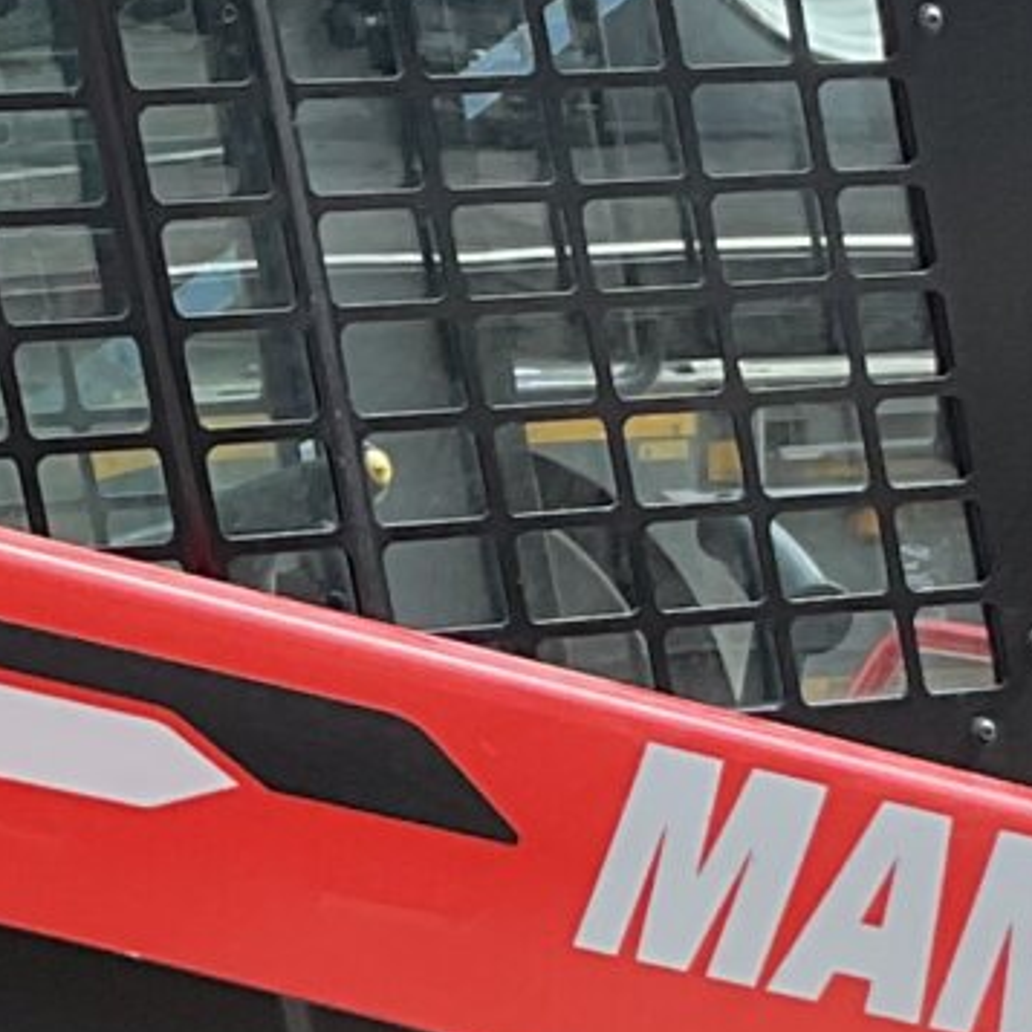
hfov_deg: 9.4
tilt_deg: -6.3
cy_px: 885
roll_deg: +2.6
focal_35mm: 184
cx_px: 32
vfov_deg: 9.5
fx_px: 6206
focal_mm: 3
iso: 16
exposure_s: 1/551
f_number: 1.8
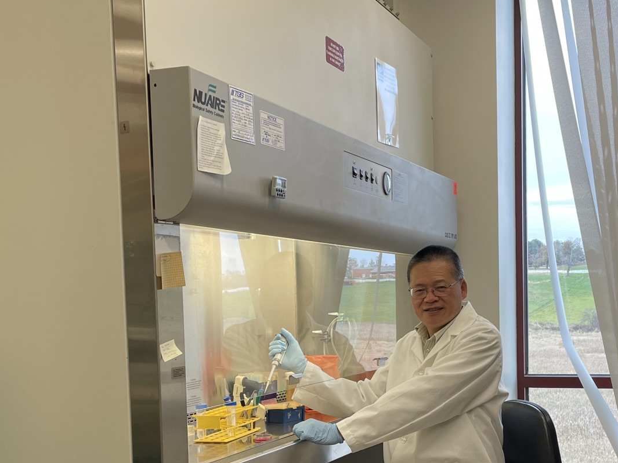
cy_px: 380
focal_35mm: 50
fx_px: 893
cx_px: 399
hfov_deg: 37.9
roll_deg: +2.0
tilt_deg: -4.6
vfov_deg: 28.4
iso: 40
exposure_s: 1/120
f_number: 1.6
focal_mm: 4.2
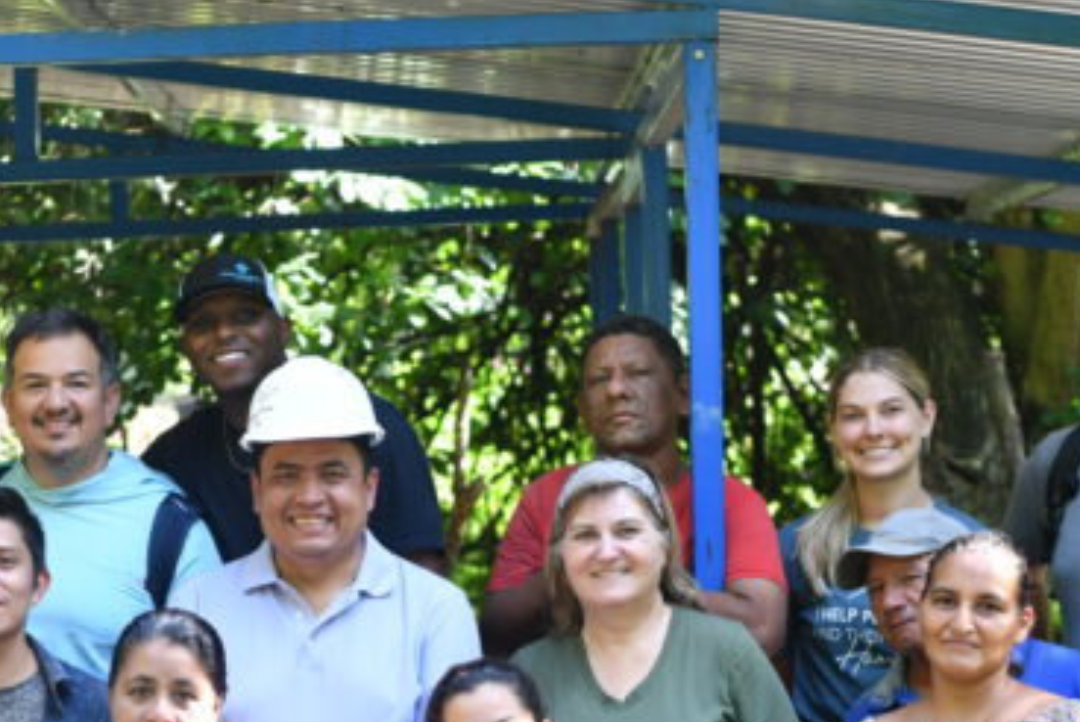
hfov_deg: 14.7
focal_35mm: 139
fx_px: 4173
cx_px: 296
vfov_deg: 9.8
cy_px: 759
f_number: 3.2
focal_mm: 50
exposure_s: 1/320
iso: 640
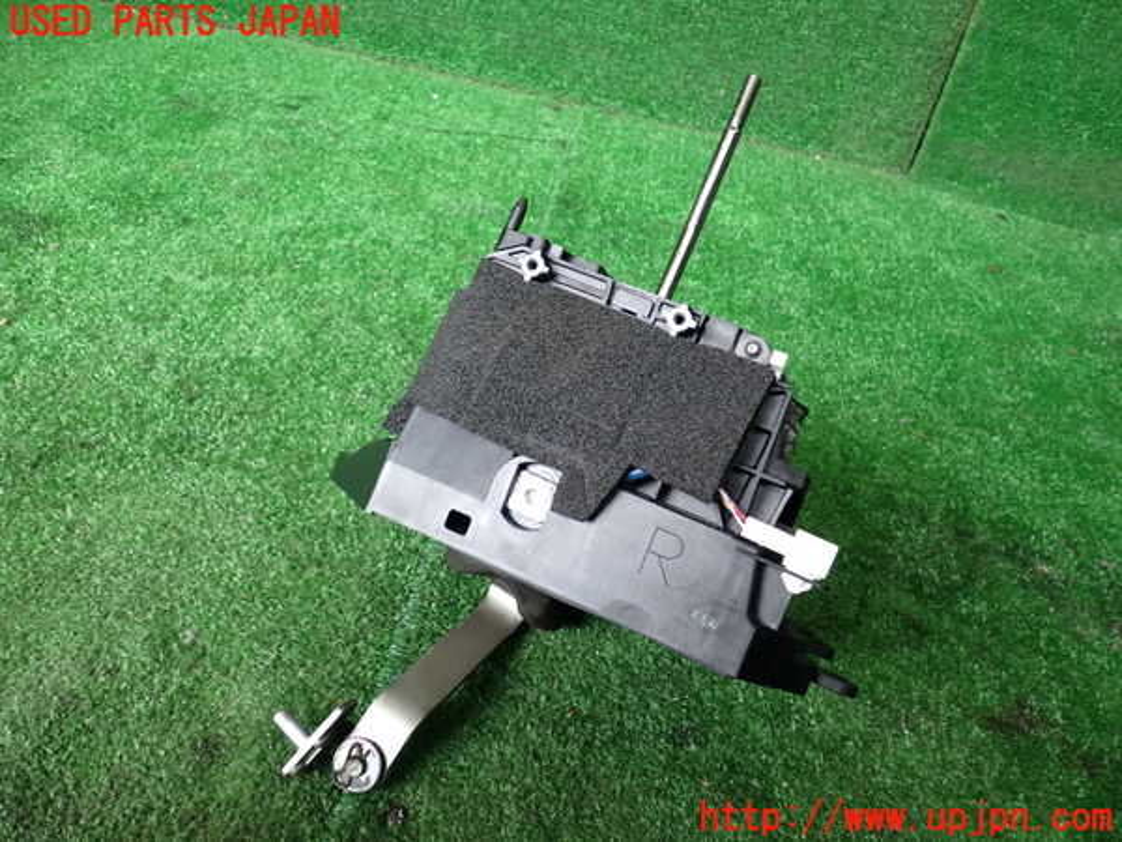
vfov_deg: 46.8
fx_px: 972
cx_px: 561
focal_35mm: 30
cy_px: 421
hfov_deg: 60.0
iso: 200
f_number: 2.3
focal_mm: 5.4
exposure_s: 1/50
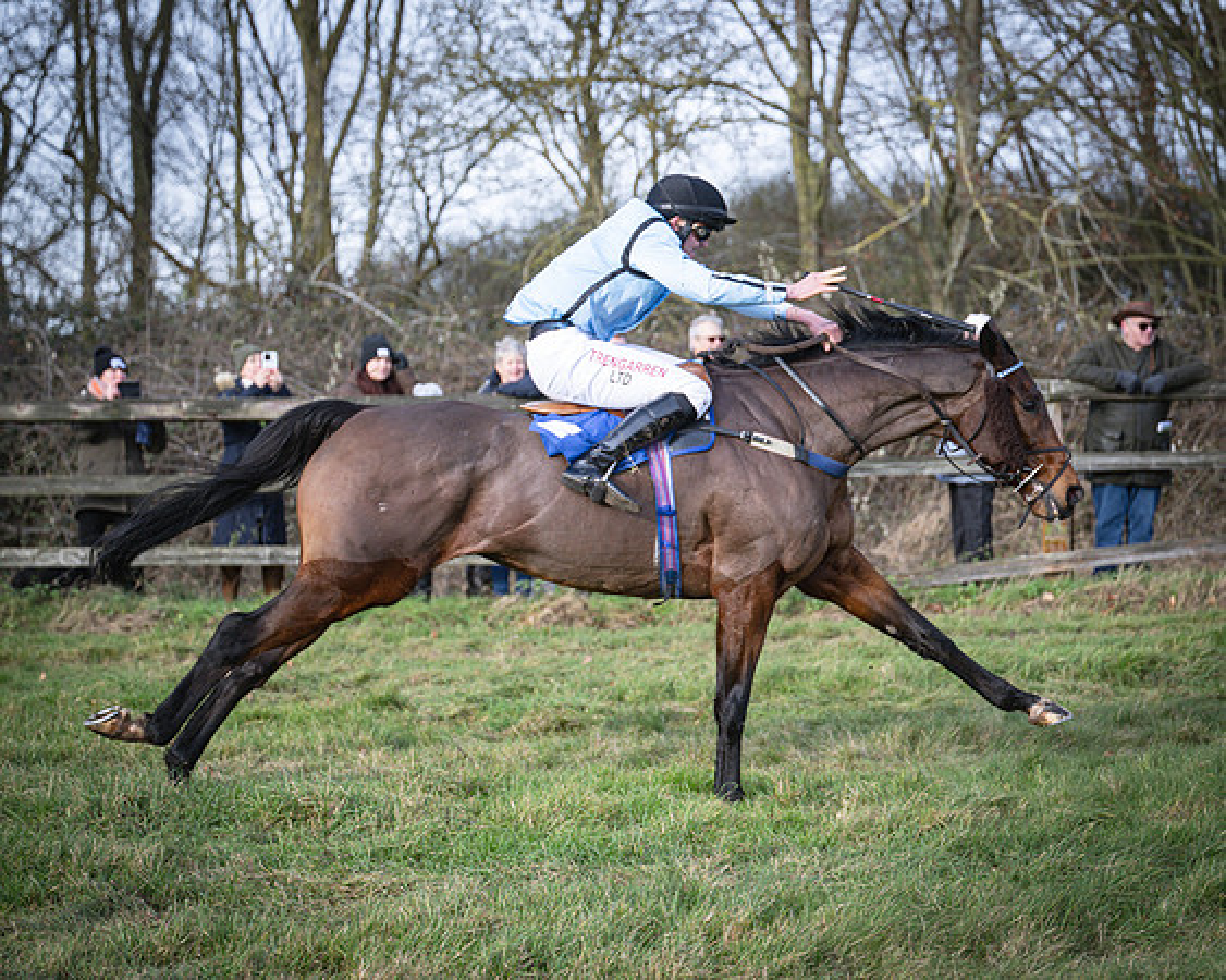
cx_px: 546
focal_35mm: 95
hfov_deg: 20.1
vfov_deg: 16.2
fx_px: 3451
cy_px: 440
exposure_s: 1/2000
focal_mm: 70
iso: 400
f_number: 2.8
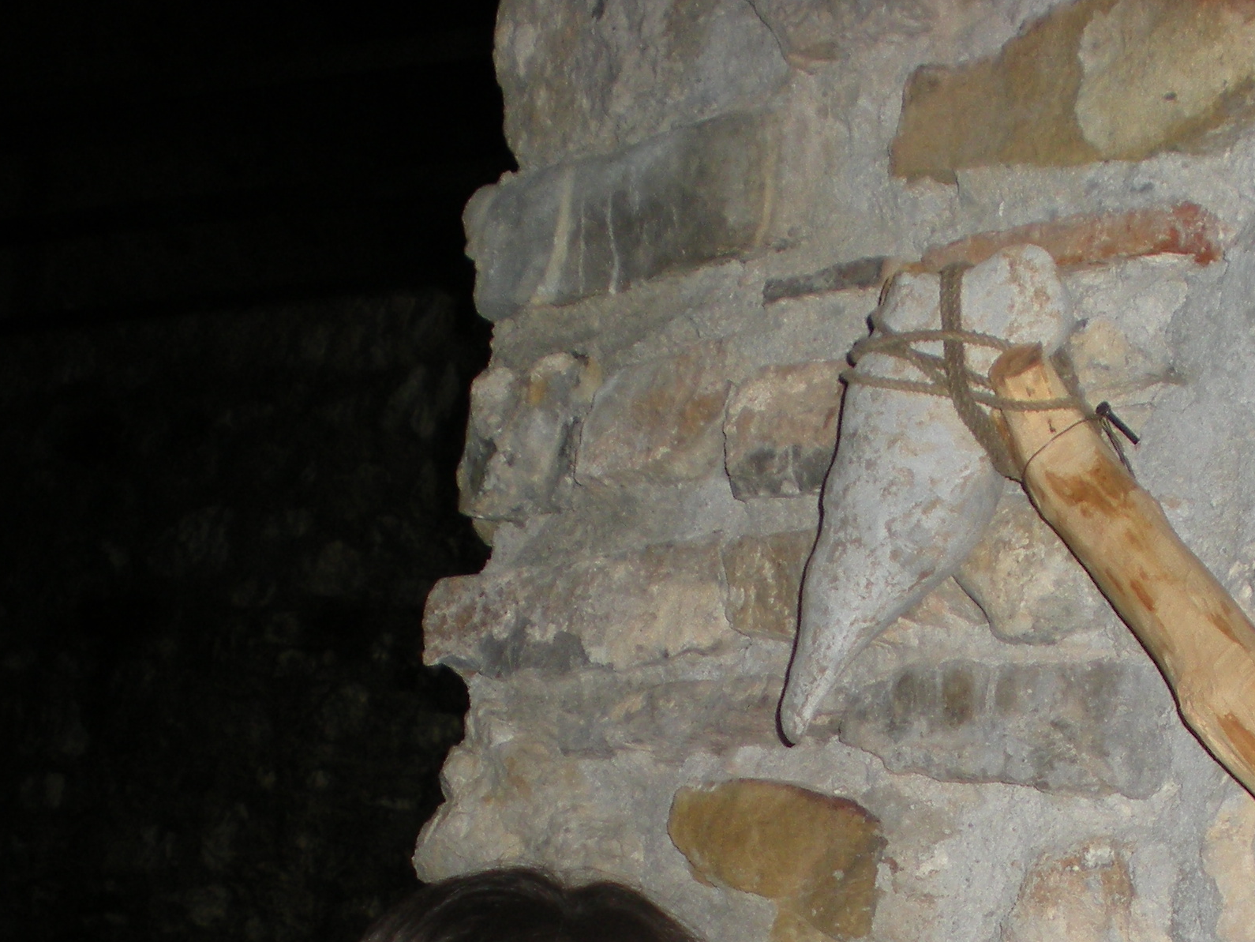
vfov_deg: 18.4
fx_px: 2828
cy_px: 951
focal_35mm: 78
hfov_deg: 24.6
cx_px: 1002
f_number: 3.1
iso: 92
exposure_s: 1/60
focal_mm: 6.3
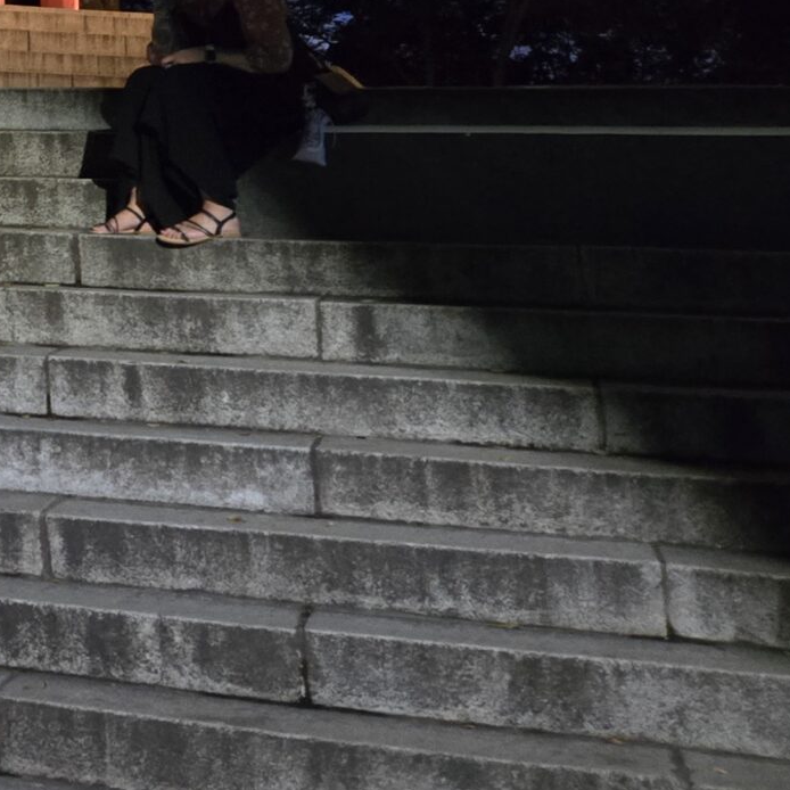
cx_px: -542
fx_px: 1936
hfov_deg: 18.9
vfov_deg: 21.0
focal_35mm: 75
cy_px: -223
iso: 1000
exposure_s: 1/60
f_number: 1.8
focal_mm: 5.4
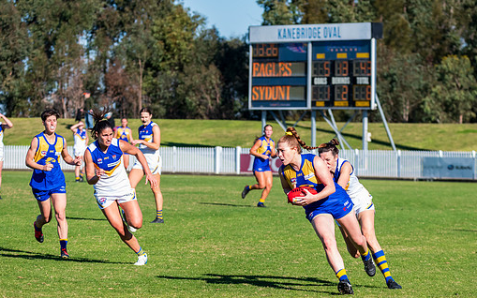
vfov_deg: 5.6
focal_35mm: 233
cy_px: 207
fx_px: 3029
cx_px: 266
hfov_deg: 9.0
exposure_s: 1/2000
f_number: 7.1
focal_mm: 170
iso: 800
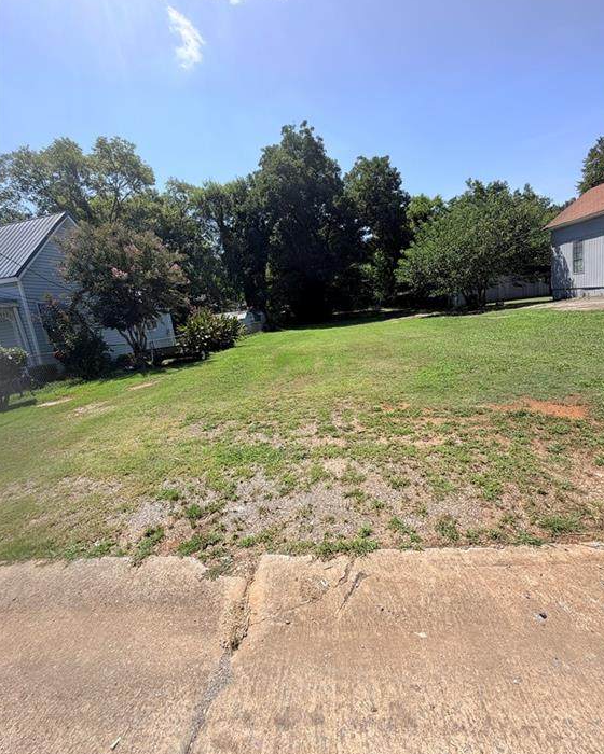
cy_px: 357
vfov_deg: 96.7
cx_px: 306
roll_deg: +7.3
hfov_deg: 84.0
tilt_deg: -8.6
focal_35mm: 15
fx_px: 335
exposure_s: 1/770
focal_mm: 2.22
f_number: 2.2
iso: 20
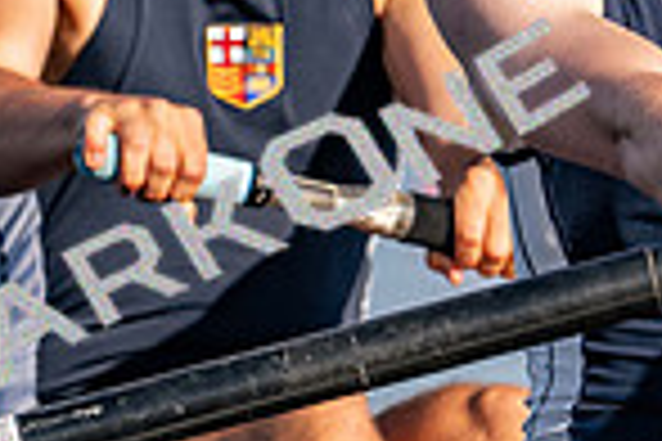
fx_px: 29034
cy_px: 7
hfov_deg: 1.3
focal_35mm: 1579
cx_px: 455
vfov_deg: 0.9
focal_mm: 400
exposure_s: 1/2500
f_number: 4.5
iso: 320
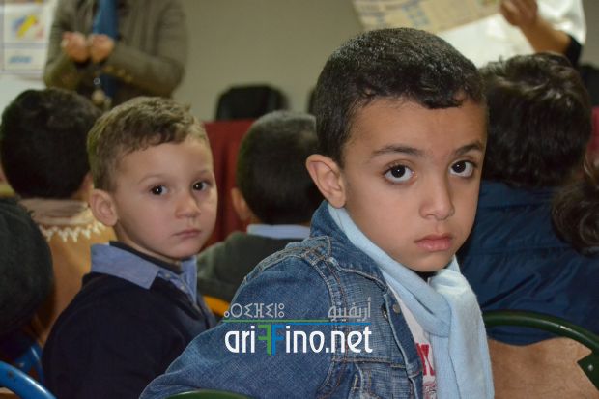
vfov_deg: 18.9
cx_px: 300
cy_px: 200
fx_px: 1198
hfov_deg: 28.1
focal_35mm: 72
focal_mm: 48
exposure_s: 1/60
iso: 3200
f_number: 4.8
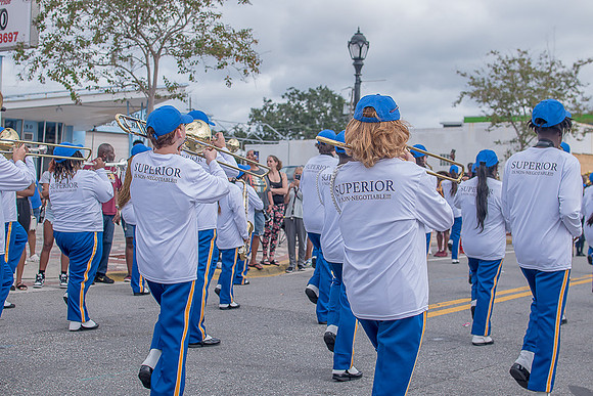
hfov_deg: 38.2
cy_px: 198
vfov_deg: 26.0
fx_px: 857
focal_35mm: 52
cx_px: 296
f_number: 4
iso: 100
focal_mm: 35
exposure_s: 1/500
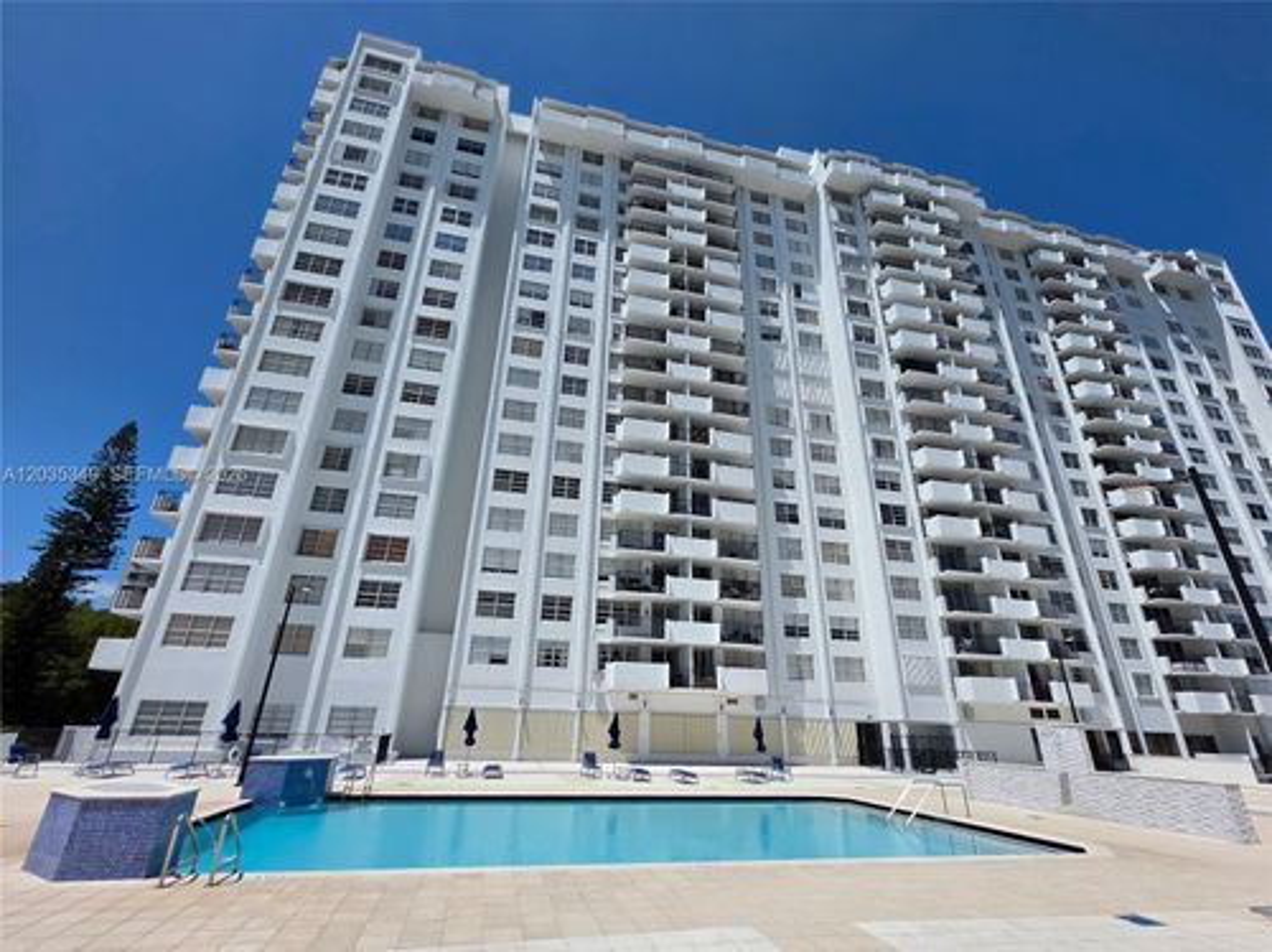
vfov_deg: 89.8
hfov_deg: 106.2
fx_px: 477
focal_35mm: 13
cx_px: 636
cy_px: 476
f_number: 1.9
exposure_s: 1/4518
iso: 40
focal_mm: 2.2
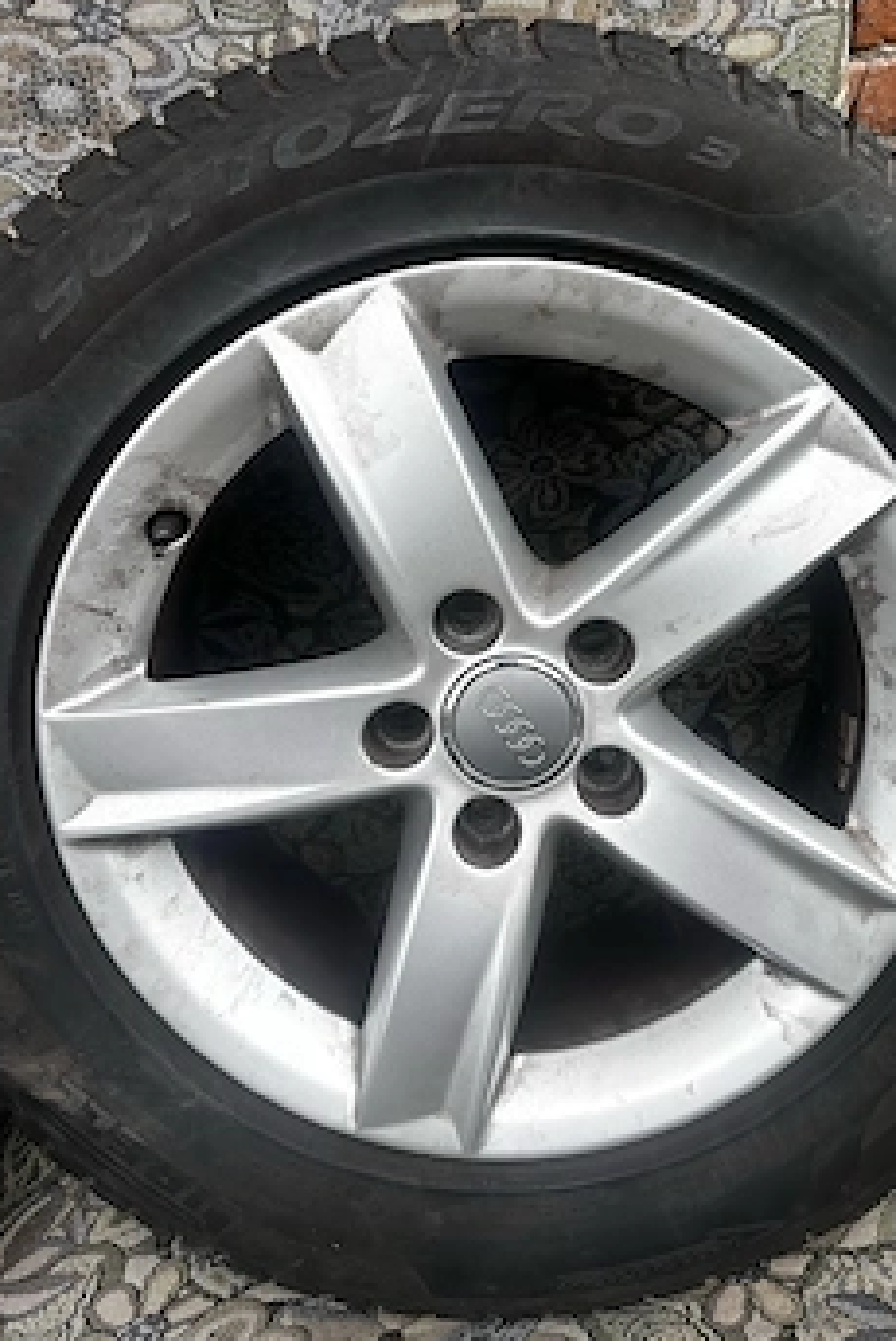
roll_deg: +7.3
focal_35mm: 29
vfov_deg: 63.3
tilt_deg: -44.5
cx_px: 557
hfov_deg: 44.7
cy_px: 573
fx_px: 1080
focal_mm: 6.86
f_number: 1.78
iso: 80
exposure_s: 1/734
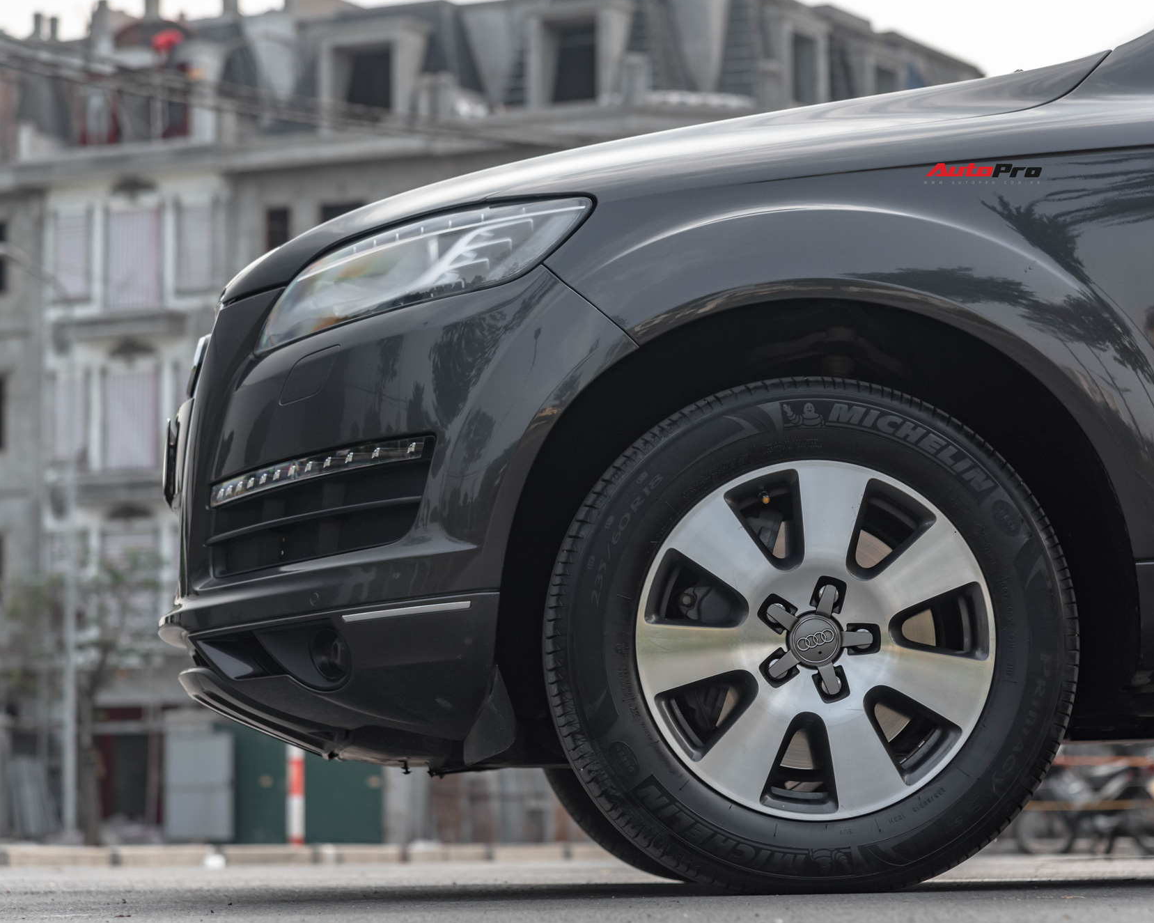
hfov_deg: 16.2
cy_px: 461
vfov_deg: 13.0
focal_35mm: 119
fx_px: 4064
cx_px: 628
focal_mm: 105
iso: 500
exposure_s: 1/400
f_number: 5.6
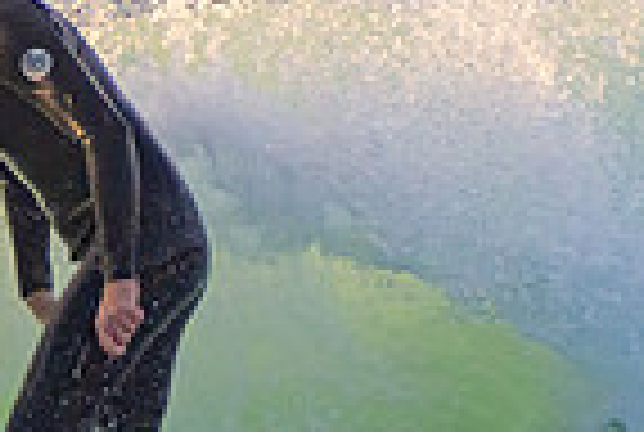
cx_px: 0
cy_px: 547
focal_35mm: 2512
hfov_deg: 0.8
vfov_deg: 0.6
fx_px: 45030
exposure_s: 1/1000
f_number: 5.6
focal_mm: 400
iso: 500
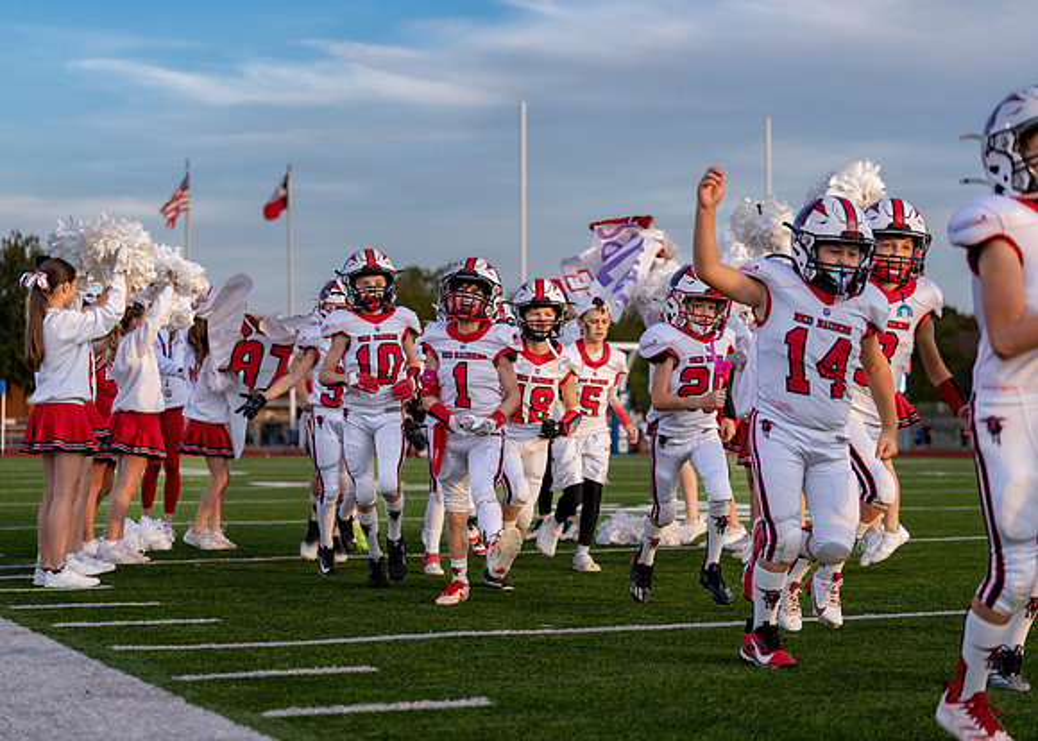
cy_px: 370
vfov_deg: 19.4
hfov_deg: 27.0
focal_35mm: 73
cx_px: 519
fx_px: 2162
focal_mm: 70
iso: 200
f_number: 2.8
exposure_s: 1/1600
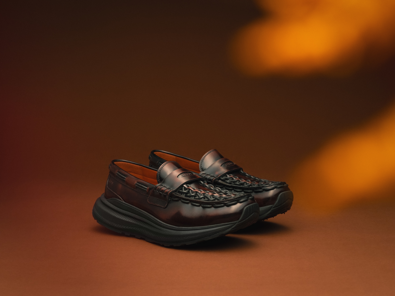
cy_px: 148
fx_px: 993
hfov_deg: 22.5
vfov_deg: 17.0
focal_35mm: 87
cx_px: 198
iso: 2000
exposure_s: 1/13
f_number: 16
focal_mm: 110
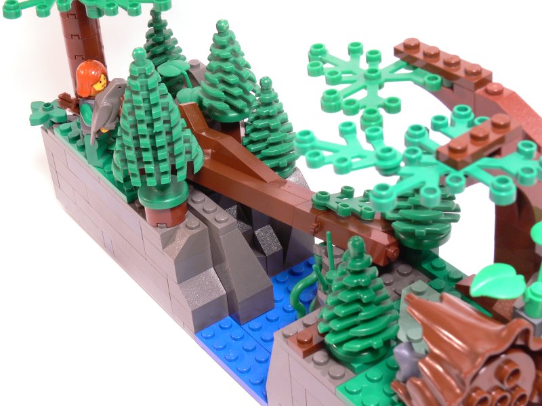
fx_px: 1049
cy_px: 203
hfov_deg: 29.0
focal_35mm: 67
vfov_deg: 21.9
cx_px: 271
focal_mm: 14.1
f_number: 7.1
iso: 80
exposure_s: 1/5
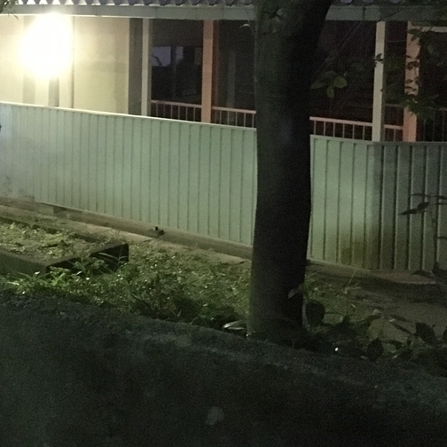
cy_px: 93
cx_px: 29
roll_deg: +0.2
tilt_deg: -5.0
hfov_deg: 27.0
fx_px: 891
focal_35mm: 61
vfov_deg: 27.6
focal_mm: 4.15
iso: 2000
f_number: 2.2
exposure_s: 1/15
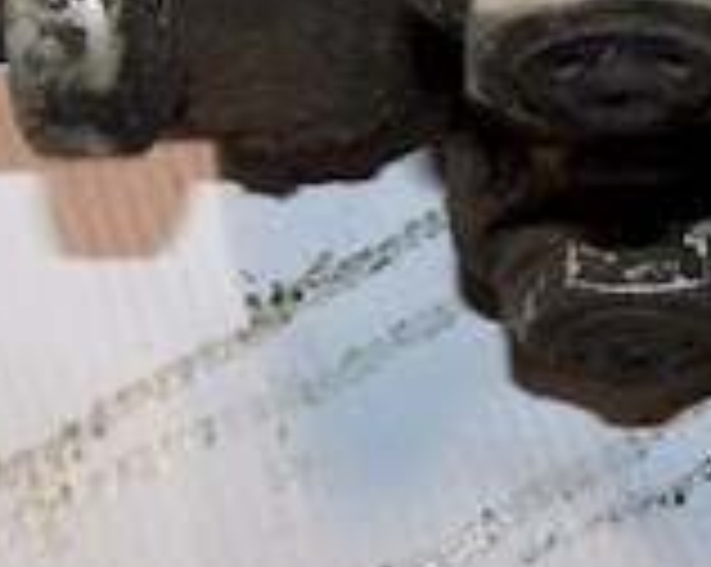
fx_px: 1913
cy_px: -306
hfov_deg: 20.3
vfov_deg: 15.4
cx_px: 729
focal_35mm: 91
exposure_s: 1/30
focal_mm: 4
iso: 200
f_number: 3.1
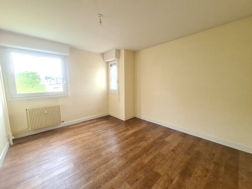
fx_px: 95
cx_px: 126
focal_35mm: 13
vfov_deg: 89.9
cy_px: 94
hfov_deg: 106.2
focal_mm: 2.2
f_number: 2.2
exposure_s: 1/33
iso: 500
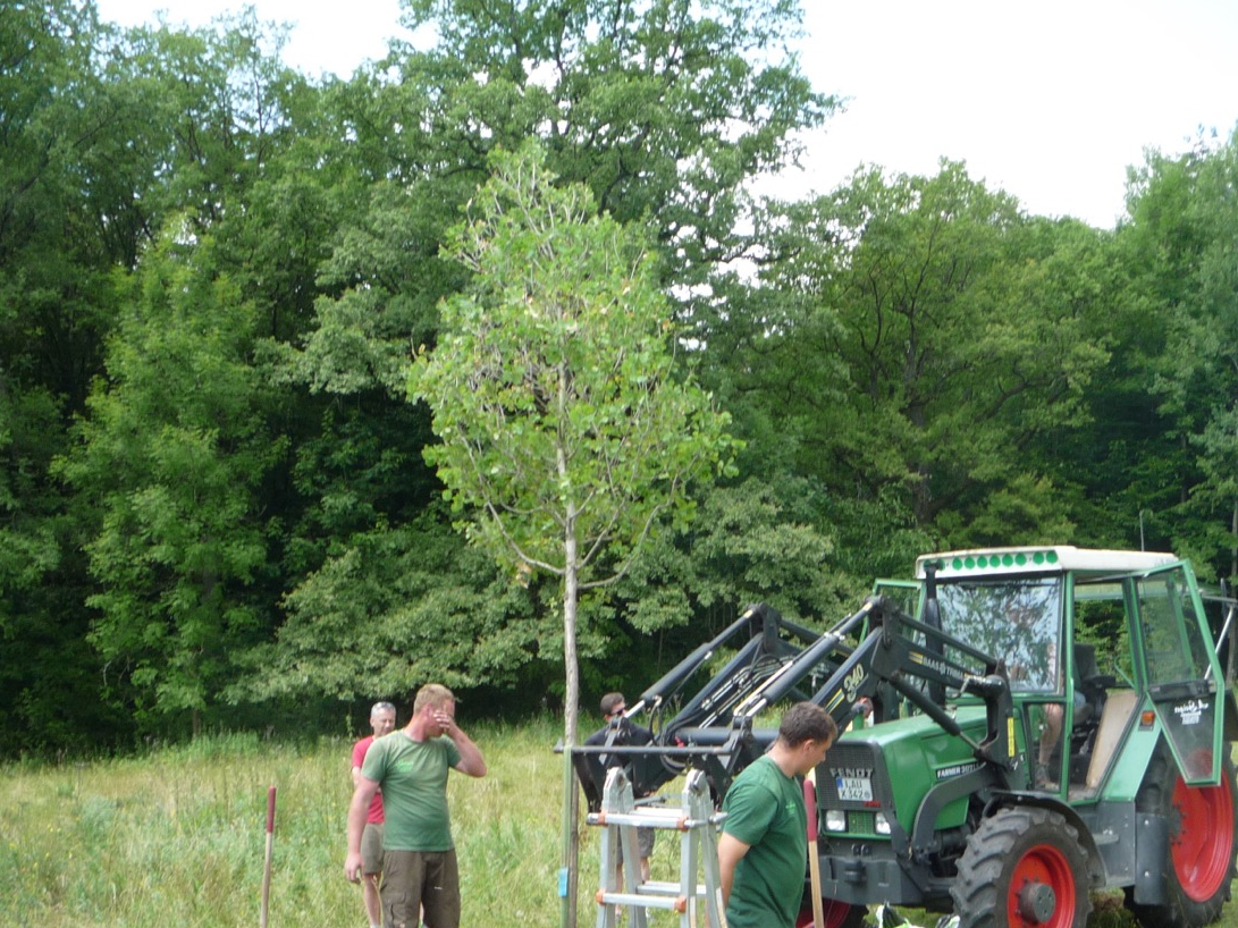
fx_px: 1573
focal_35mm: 44
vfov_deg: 32.3
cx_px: 731
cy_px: 680
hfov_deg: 42.8
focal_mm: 5.2
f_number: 4
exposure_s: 1/125
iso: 100
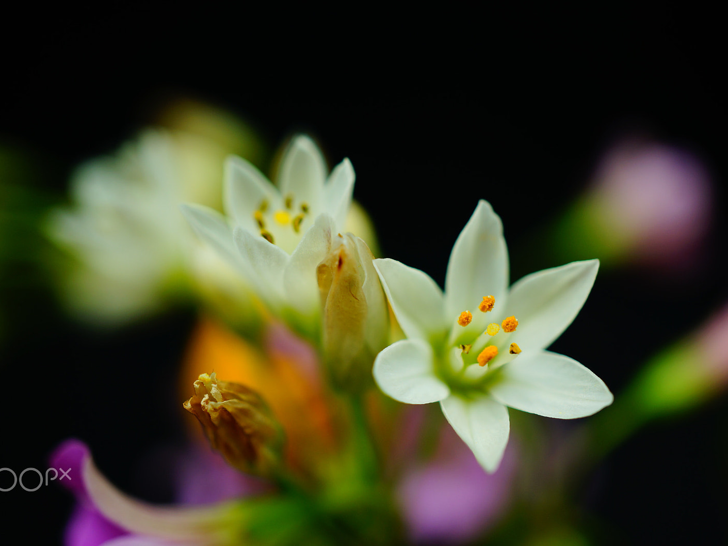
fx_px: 1030
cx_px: 356
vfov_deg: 29.7
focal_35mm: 49
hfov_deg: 38.9
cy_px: 274
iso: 100
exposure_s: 1/250
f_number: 4
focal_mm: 30
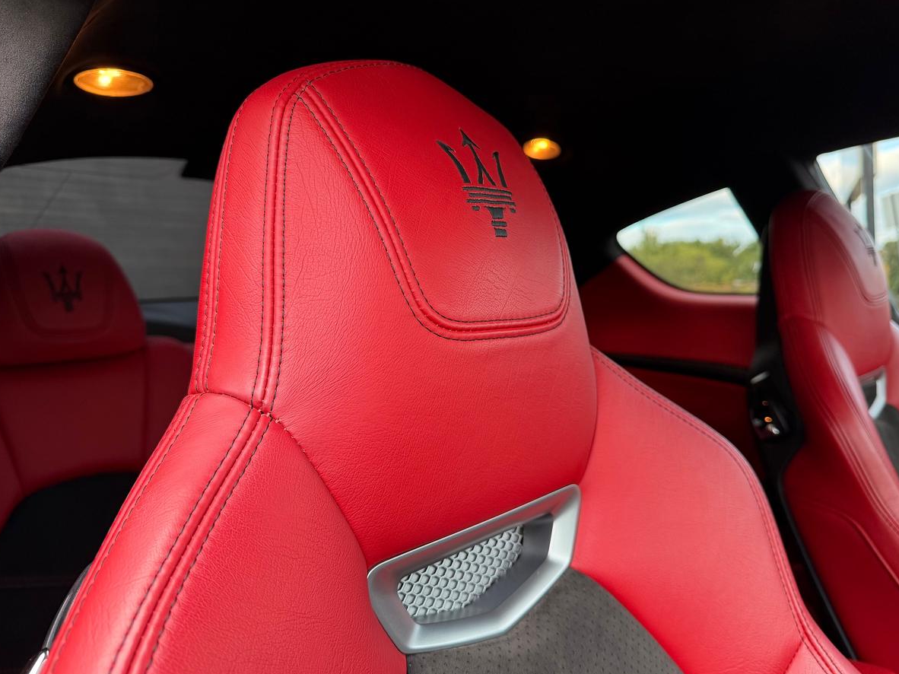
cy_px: 351
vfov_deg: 53.0
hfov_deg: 67.3
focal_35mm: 26
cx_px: 475
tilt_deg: -3.3
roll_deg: +4.1
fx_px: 675
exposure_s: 1/121
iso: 125
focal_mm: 6.76
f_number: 1.78
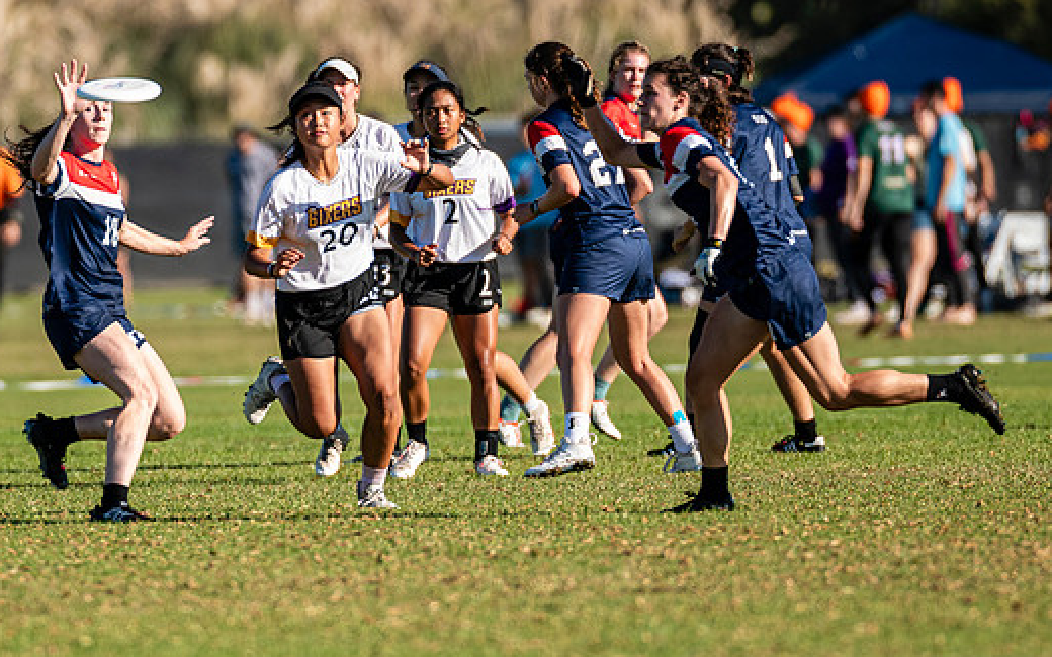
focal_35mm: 795
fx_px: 22793
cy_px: 293
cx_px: 319
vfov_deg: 1.7
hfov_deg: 2.6
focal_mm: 300
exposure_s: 1/2500
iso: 220
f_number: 3.2
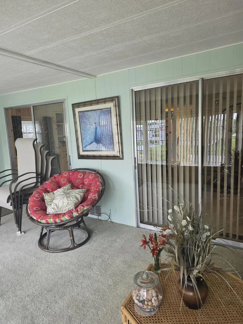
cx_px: 122
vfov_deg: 73.9
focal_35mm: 23
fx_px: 215
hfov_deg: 58.9
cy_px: 162
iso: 125
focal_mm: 6.25
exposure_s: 1/120
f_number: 1.7
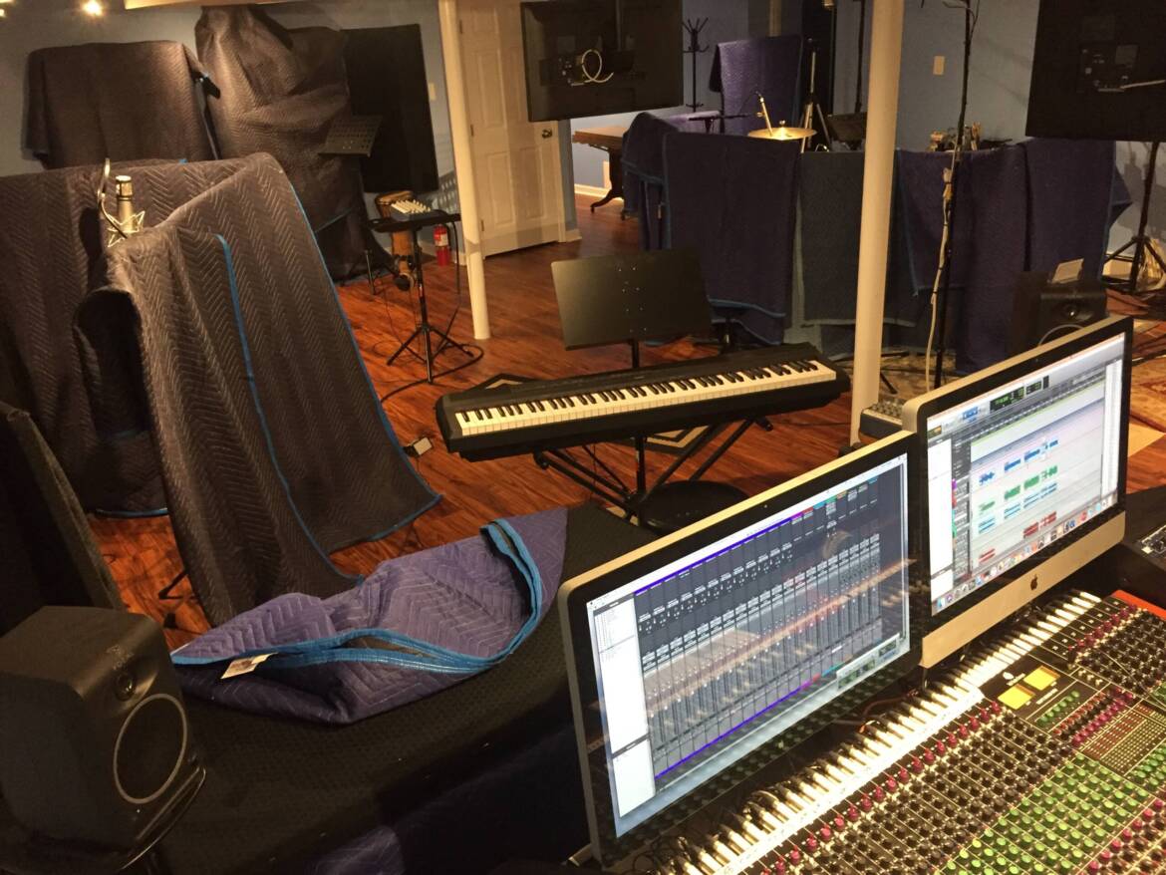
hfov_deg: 61.6
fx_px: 977
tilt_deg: -25.2
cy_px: 438
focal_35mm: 29
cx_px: 583
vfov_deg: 48.2
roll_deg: +3.1
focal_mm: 4.15
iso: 250
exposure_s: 1/30
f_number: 2.2
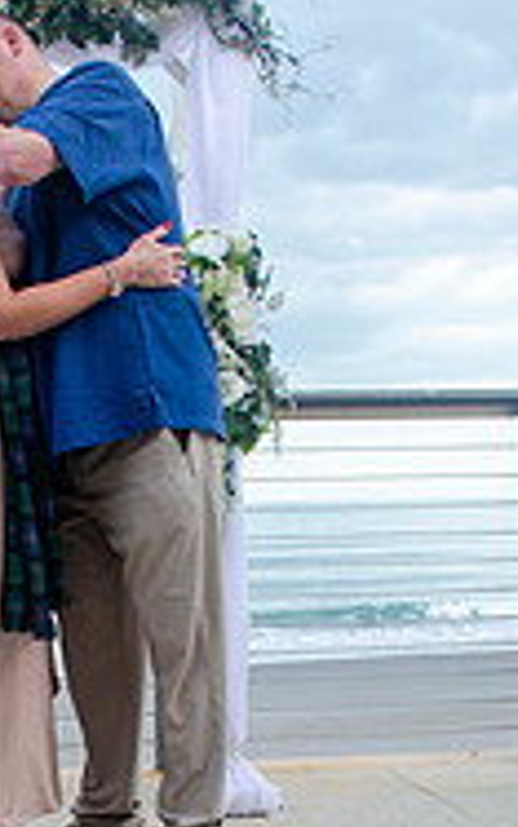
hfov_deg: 19.2
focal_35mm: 66
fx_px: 1490
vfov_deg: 29.8
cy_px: 739
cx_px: 9
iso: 100
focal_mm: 18
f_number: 5.6
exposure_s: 1/250
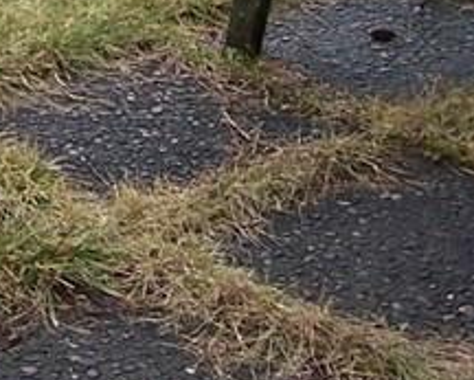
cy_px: -257
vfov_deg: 8.5
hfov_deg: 10.9
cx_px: 108
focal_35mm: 176
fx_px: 2470
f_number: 2.8
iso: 80
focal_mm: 6.3
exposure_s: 1/80
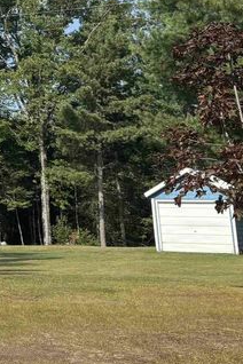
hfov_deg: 13.8
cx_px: -206
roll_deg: -0.1
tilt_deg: +16.9
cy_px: -33
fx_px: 881
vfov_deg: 22.1
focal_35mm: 87
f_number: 1.6
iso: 50
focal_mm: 5.96
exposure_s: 1/2710
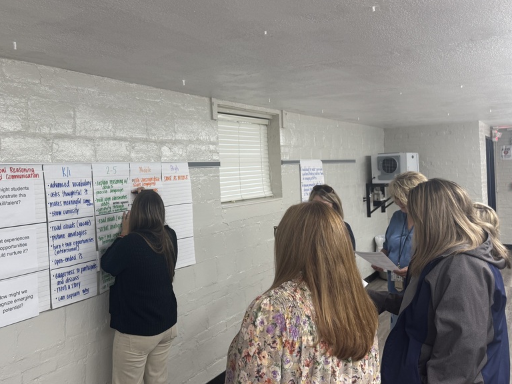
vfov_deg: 44.1
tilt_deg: +0.3
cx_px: 205
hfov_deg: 56.4
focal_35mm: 32
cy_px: 173
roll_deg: +1.6
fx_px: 473
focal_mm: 6.76
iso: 125
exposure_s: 1/60
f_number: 1.78
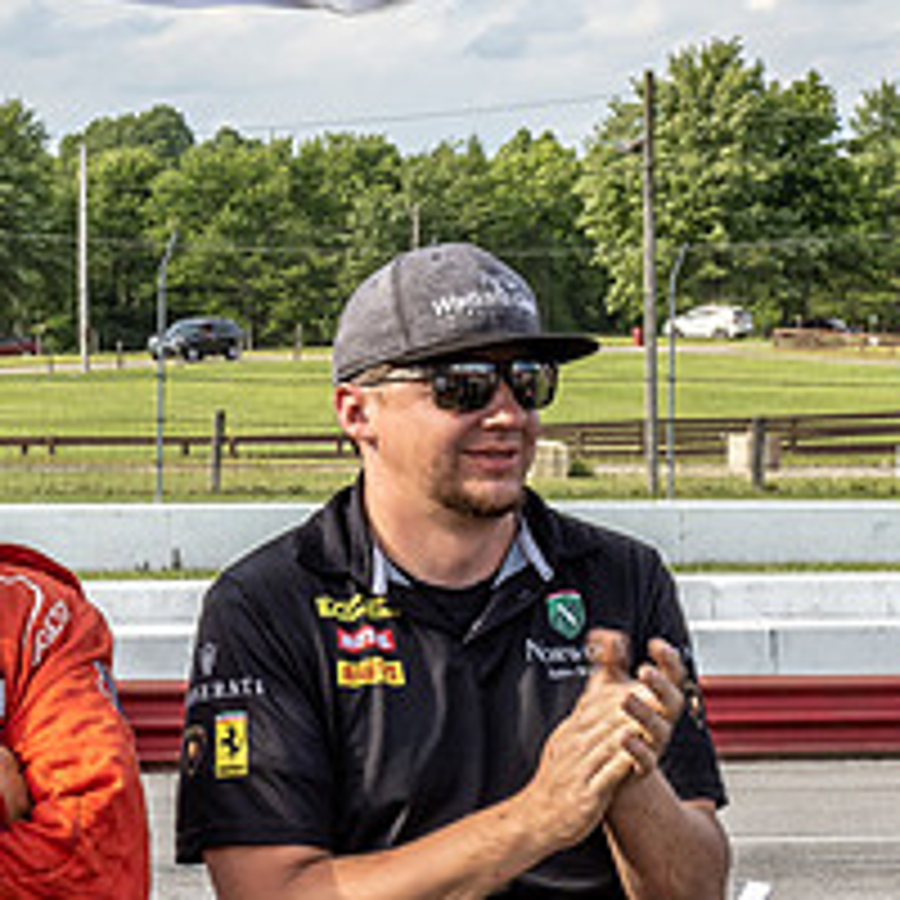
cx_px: 444
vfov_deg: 9.7
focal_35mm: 180
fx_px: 5295
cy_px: 176
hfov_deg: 9.7
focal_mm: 34
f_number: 16
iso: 200
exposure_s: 1/60
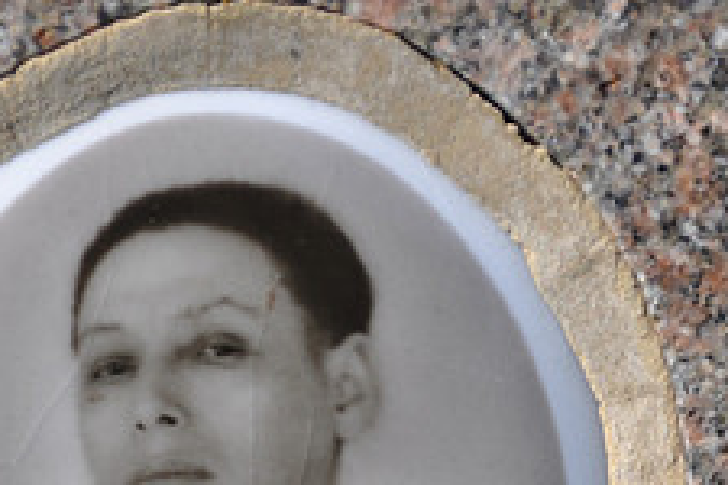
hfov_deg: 2.7
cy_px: 487
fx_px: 15610
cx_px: 333
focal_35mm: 772
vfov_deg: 1.8
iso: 200
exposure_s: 1/500
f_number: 6.3
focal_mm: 200
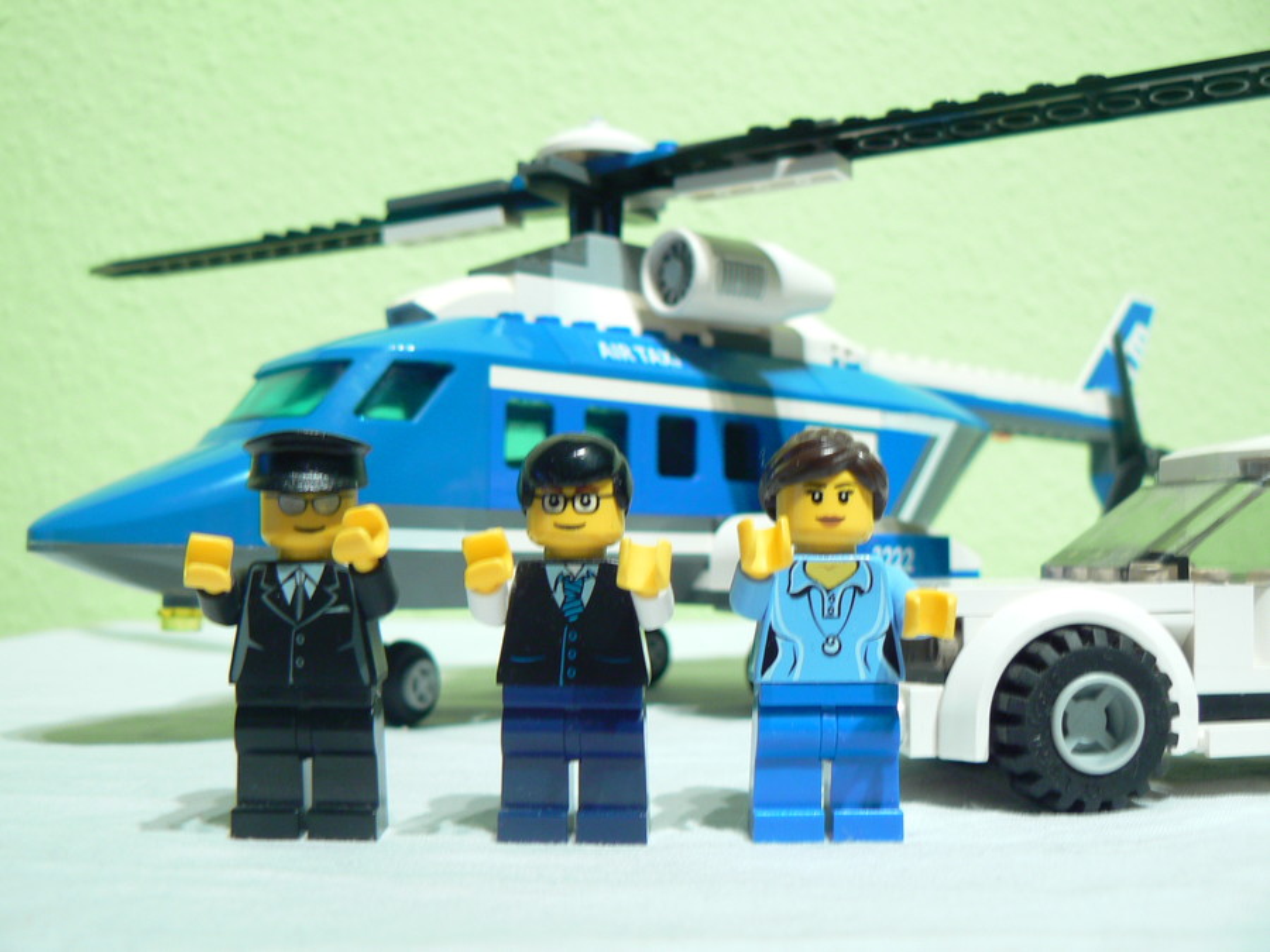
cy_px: 476
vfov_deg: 39.7
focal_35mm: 36
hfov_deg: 51.4
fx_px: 1321
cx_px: 635
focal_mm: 6
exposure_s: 1/5
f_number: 2.8
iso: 100
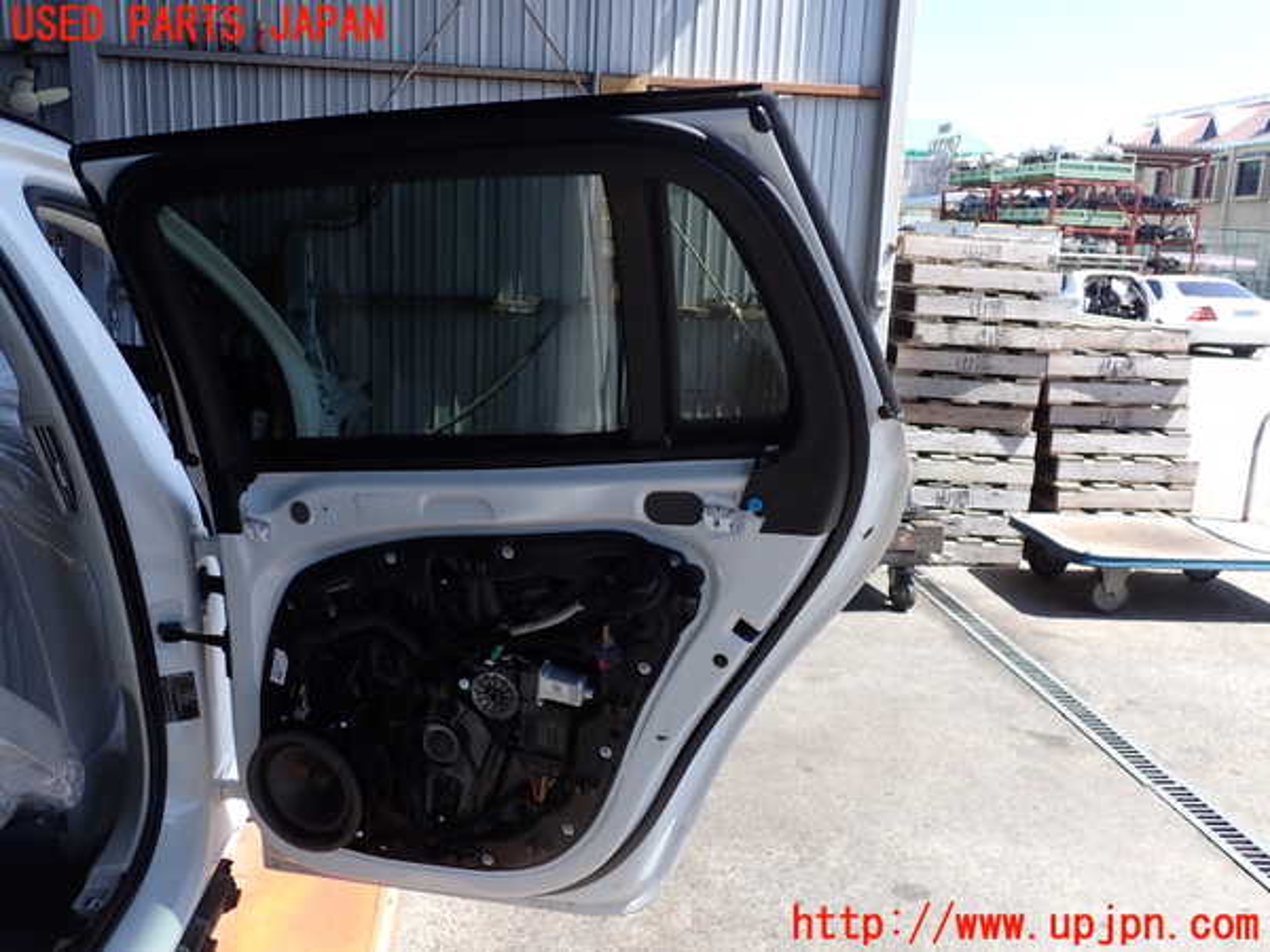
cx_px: 635
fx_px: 1101
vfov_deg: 46.8
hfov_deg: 60.0
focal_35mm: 30
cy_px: 476
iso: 100
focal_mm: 5.4
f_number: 3.2
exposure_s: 1/400
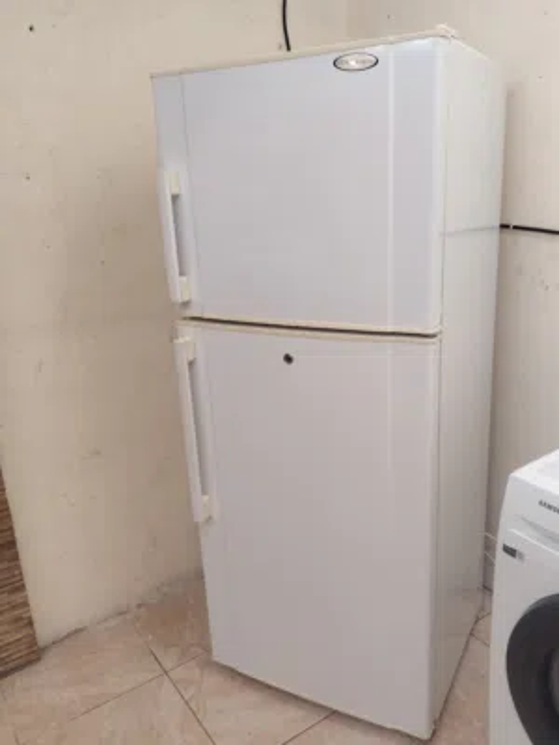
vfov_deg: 61.7
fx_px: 624
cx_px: 280
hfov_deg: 48.2
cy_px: 372
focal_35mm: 29
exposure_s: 1/50
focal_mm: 5.25
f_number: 1.75
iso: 247
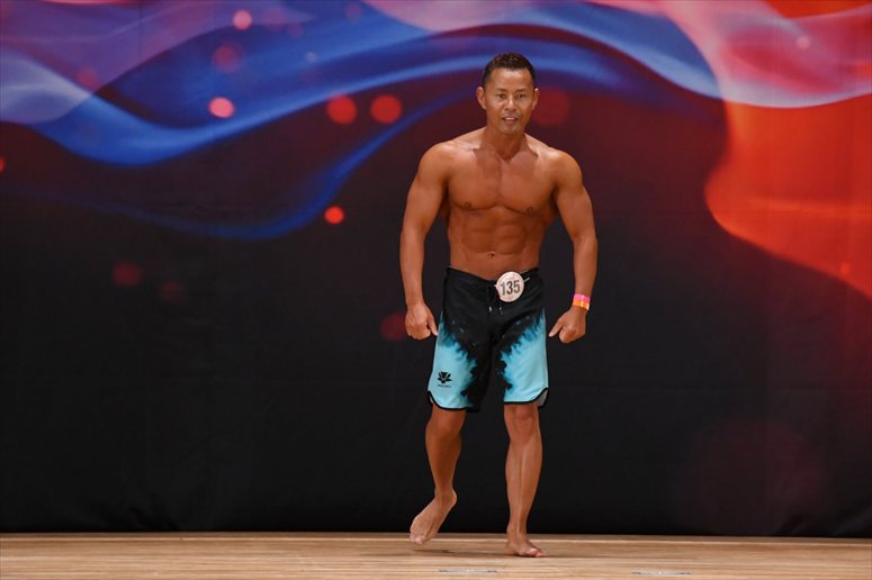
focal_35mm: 300
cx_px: 436
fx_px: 7263
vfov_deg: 4.6
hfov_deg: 6.9
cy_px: 290
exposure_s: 1/400
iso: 3200
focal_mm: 200
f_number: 5.6
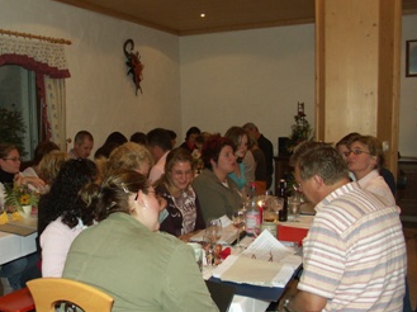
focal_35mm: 30
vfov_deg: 46.4
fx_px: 361
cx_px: 141
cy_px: 188
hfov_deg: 58.7
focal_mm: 5.76
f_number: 2.8
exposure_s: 1/50
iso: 200
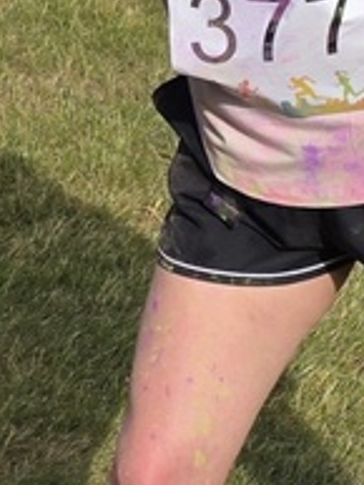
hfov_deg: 12.1
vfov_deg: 15.8
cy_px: -13
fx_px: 1709
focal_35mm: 122
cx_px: 65
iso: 80
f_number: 1.7
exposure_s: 1/10000
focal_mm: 6.3
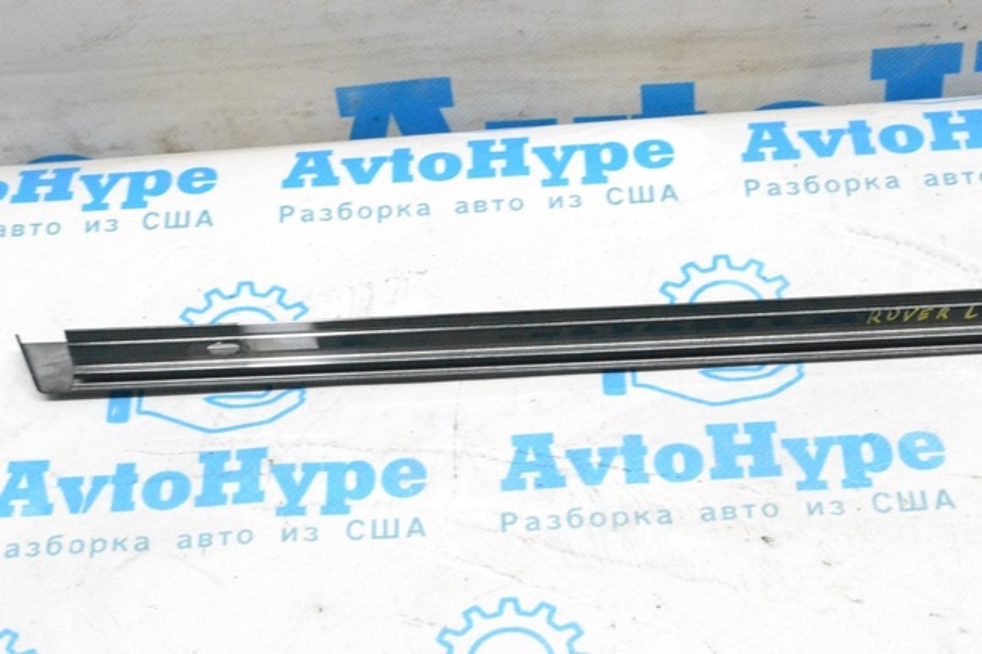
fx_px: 2249
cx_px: 491
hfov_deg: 24.6
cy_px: 327
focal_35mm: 82
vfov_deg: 16.5
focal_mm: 55
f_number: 9
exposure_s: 1/160
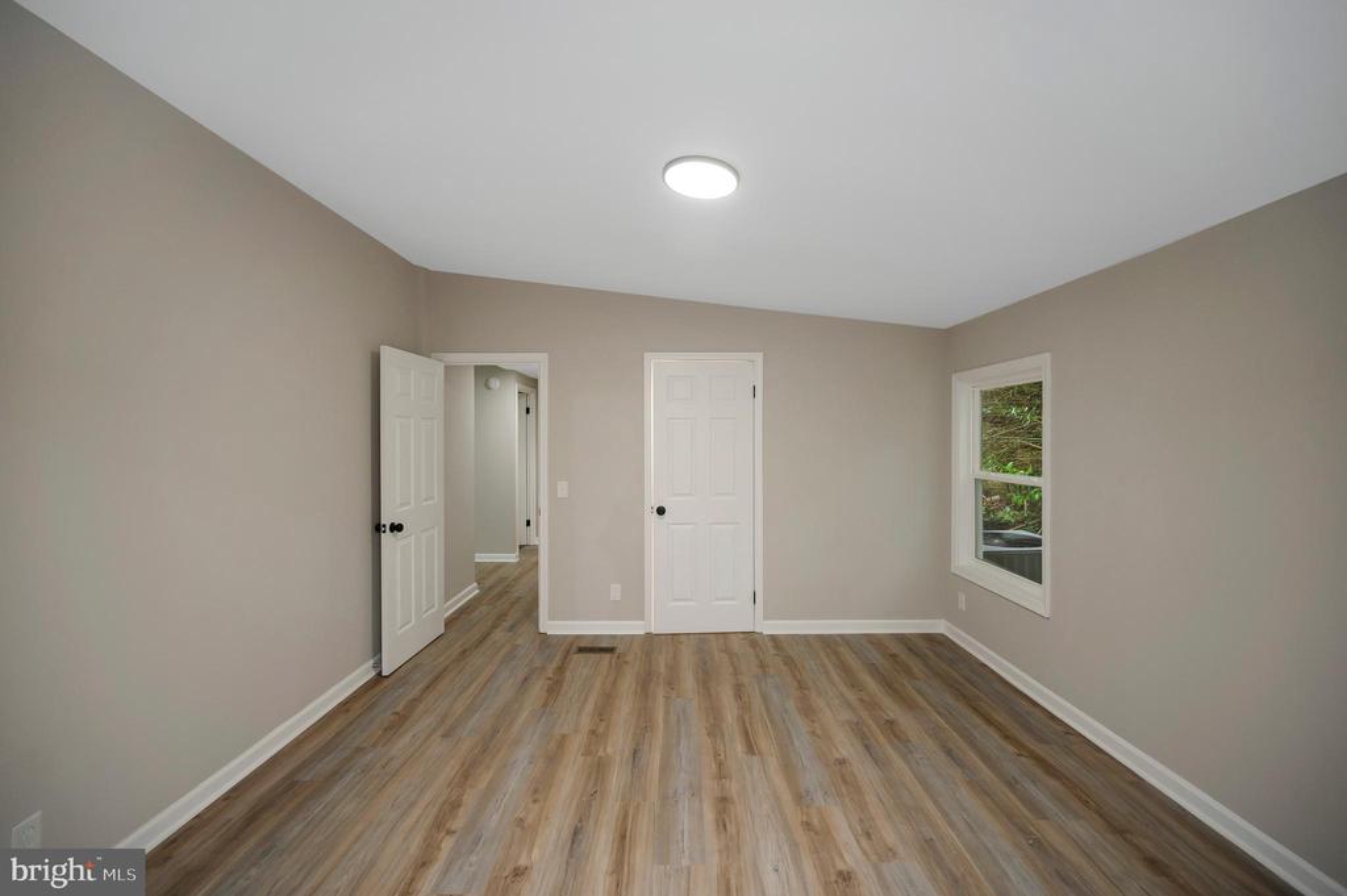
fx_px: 523
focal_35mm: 14
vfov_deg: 81.1
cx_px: 674
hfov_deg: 104.3
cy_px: 448
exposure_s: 1/60
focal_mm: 14
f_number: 4
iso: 450
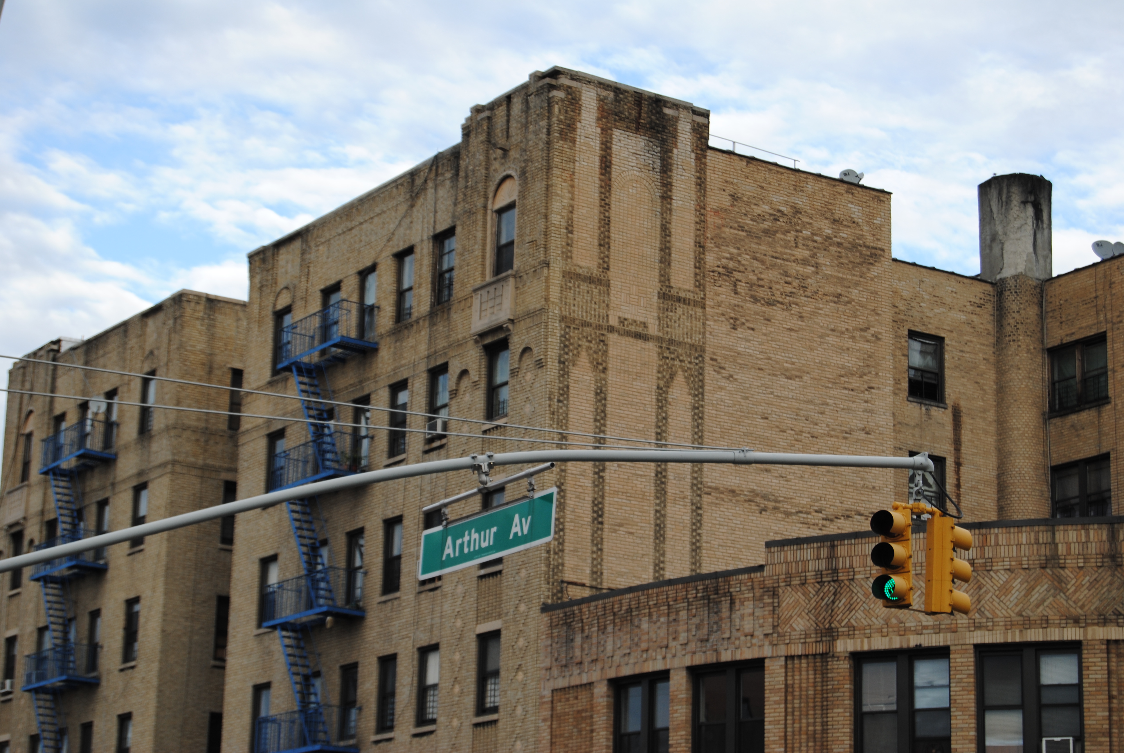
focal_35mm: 82
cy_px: 376
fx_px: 2579
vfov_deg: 16.6
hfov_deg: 24.6
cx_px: 562
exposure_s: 1/125
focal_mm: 55
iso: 100
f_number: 5.6
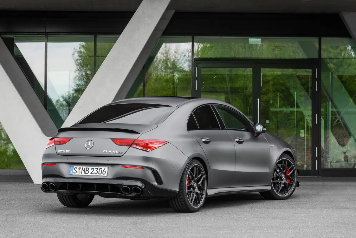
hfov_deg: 14.5
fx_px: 1394
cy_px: 112
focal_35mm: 141
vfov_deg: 9.7
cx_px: 186
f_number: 11
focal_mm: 110
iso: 100
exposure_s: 1/25
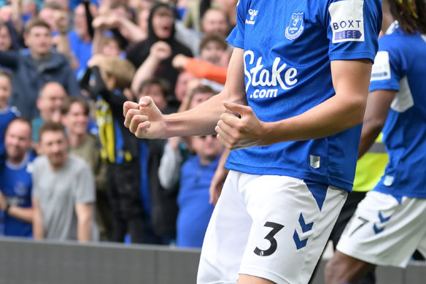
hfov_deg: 13.7
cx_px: 328
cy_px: 79
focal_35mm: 149
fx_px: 1763
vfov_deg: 9.2
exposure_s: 1/1250
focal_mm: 85
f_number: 3.2
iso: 500
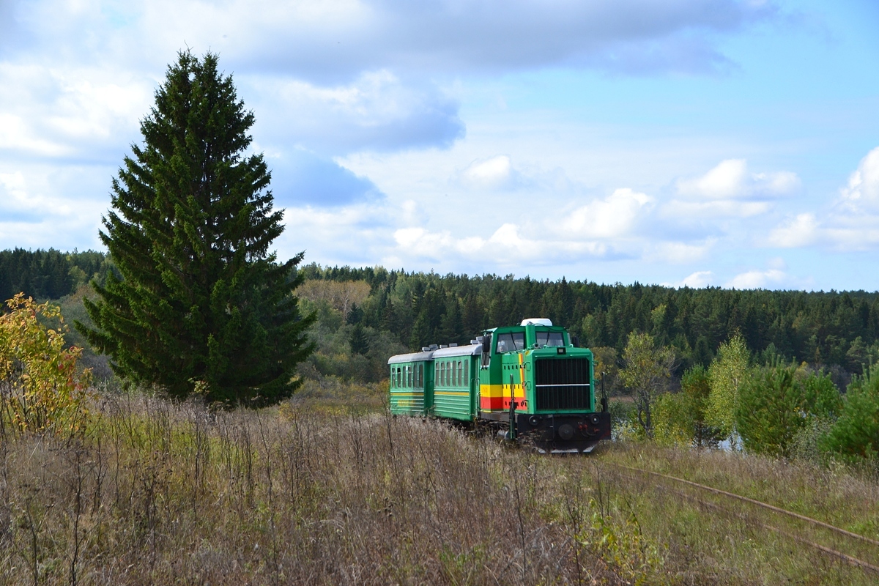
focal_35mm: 93
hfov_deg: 21.9
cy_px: 293
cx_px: 440
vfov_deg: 14.7
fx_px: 2271
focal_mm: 62
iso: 400
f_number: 11
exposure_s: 1/400
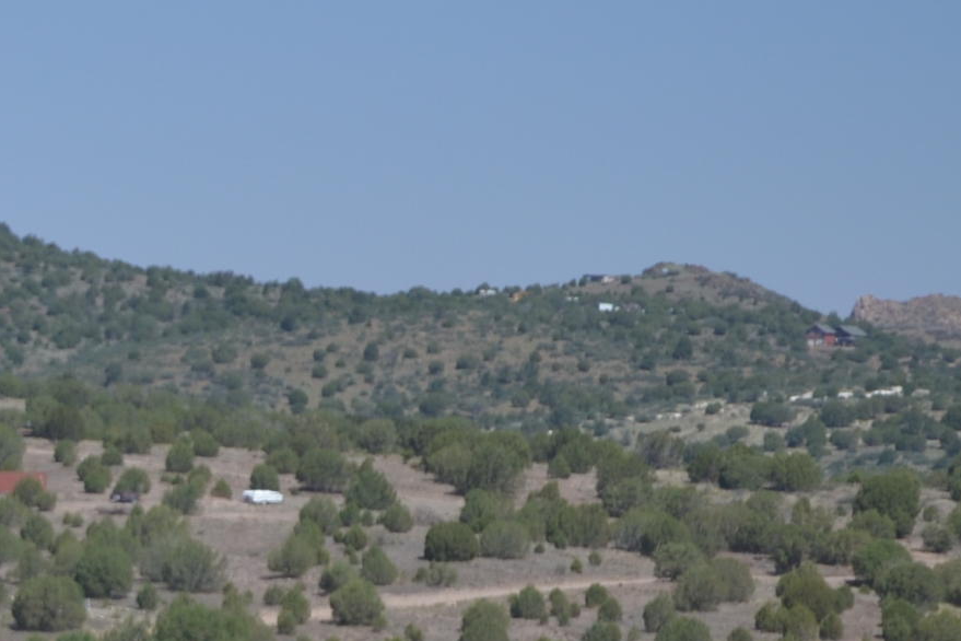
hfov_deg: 7.2
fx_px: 7519
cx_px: -584
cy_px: 936
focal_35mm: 282
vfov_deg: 4.8
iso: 100
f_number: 5.6
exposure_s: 1/640
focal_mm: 55
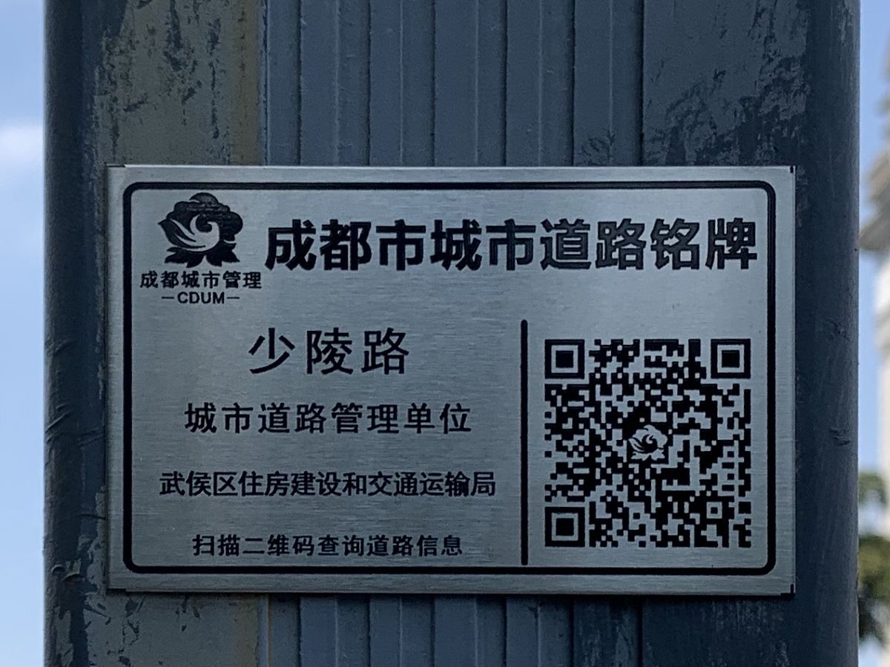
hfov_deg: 67.3
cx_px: 445
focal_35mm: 26
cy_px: 334
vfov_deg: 53.0
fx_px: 668
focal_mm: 4.25
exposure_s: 1/1176
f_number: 1.8
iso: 25
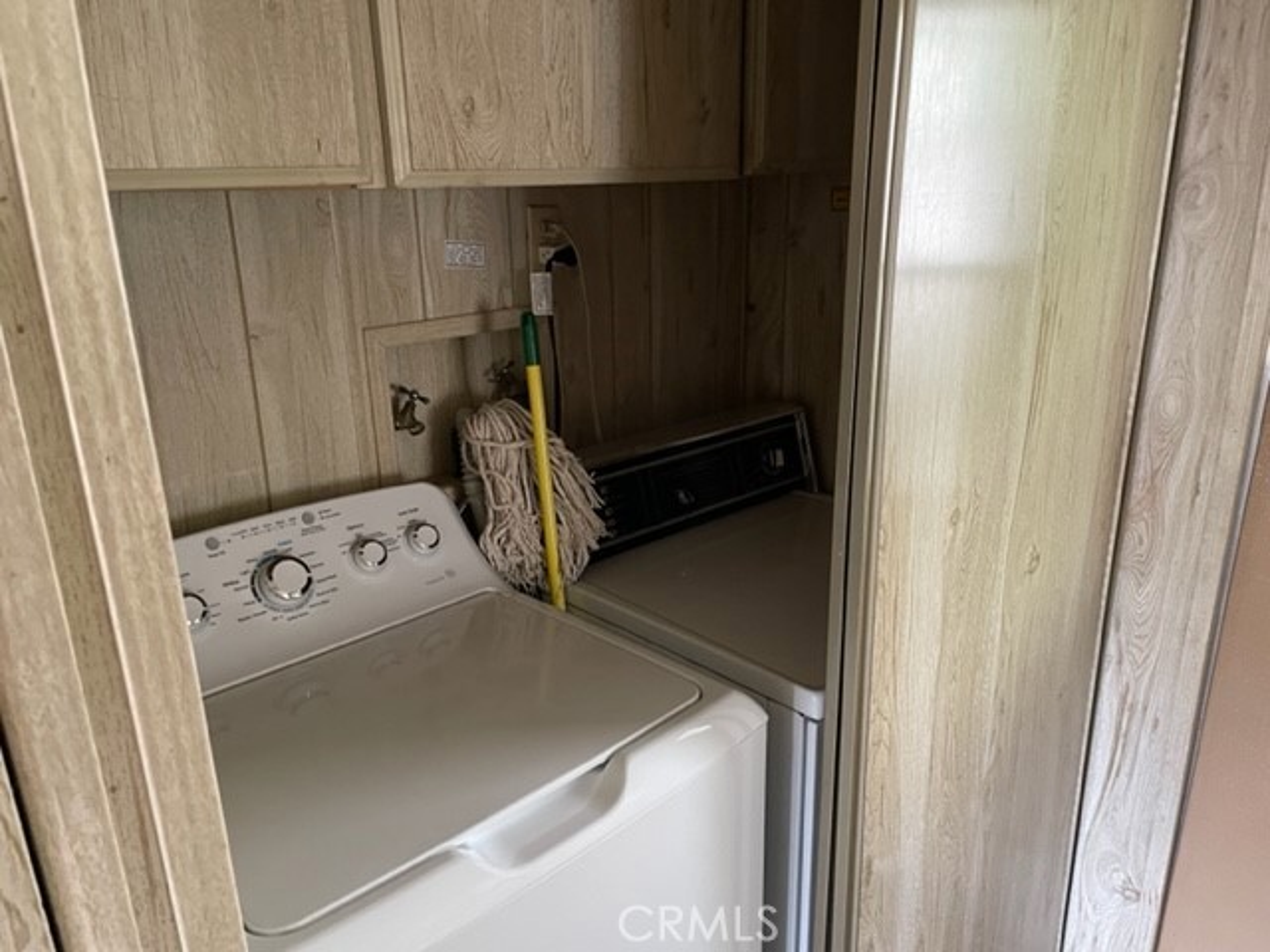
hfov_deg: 67.3
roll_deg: +0.4
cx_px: 635
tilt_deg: -21.3
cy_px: 476
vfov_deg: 53.1
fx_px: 954
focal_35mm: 26
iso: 320
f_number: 1.6
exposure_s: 1/60
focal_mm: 4.2
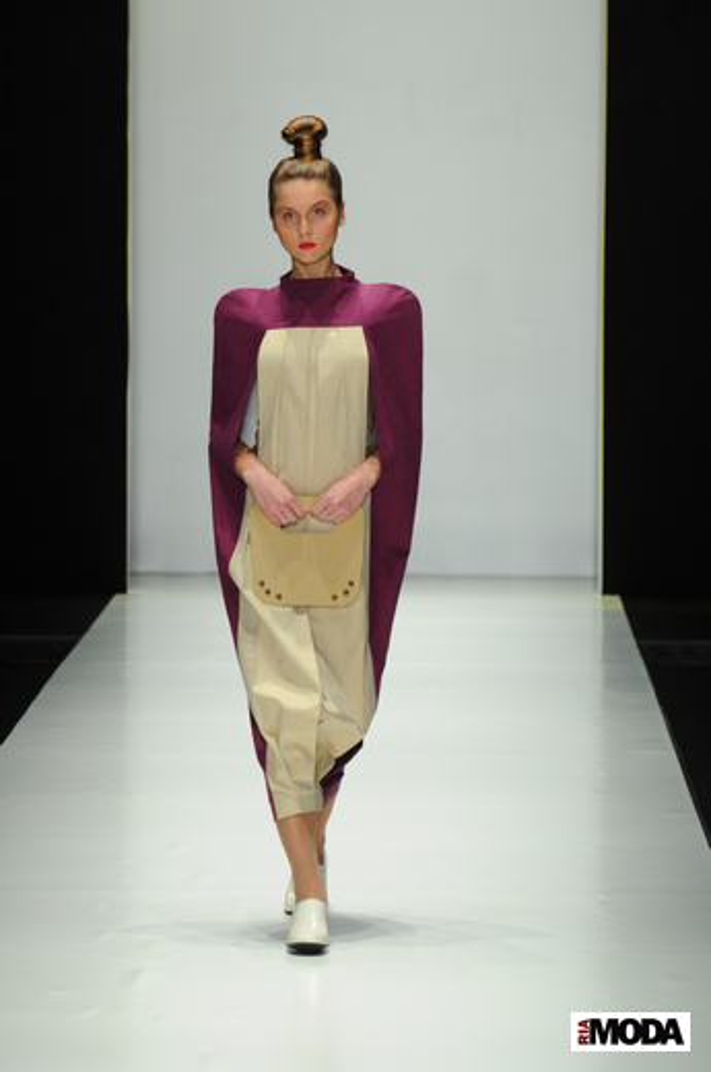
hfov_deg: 7.3
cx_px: 356
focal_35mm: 188
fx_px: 5573
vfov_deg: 11.0
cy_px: 536
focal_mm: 125
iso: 1600
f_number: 4
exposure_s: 1/320
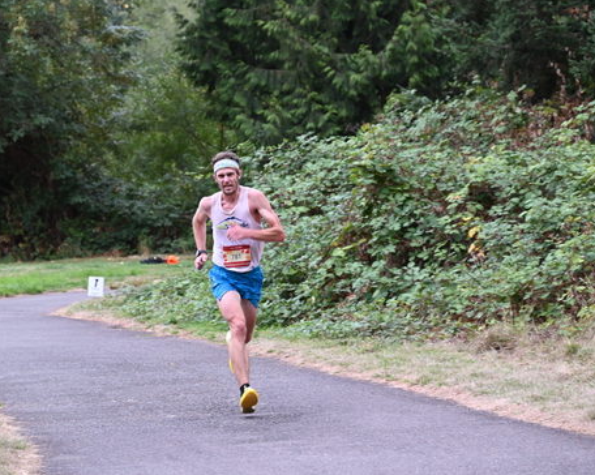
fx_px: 2393
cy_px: 237
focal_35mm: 136
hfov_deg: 14.2
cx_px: 273
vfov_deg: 11.3
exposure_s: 1/125
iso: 1250
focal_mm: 120
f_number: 6.3
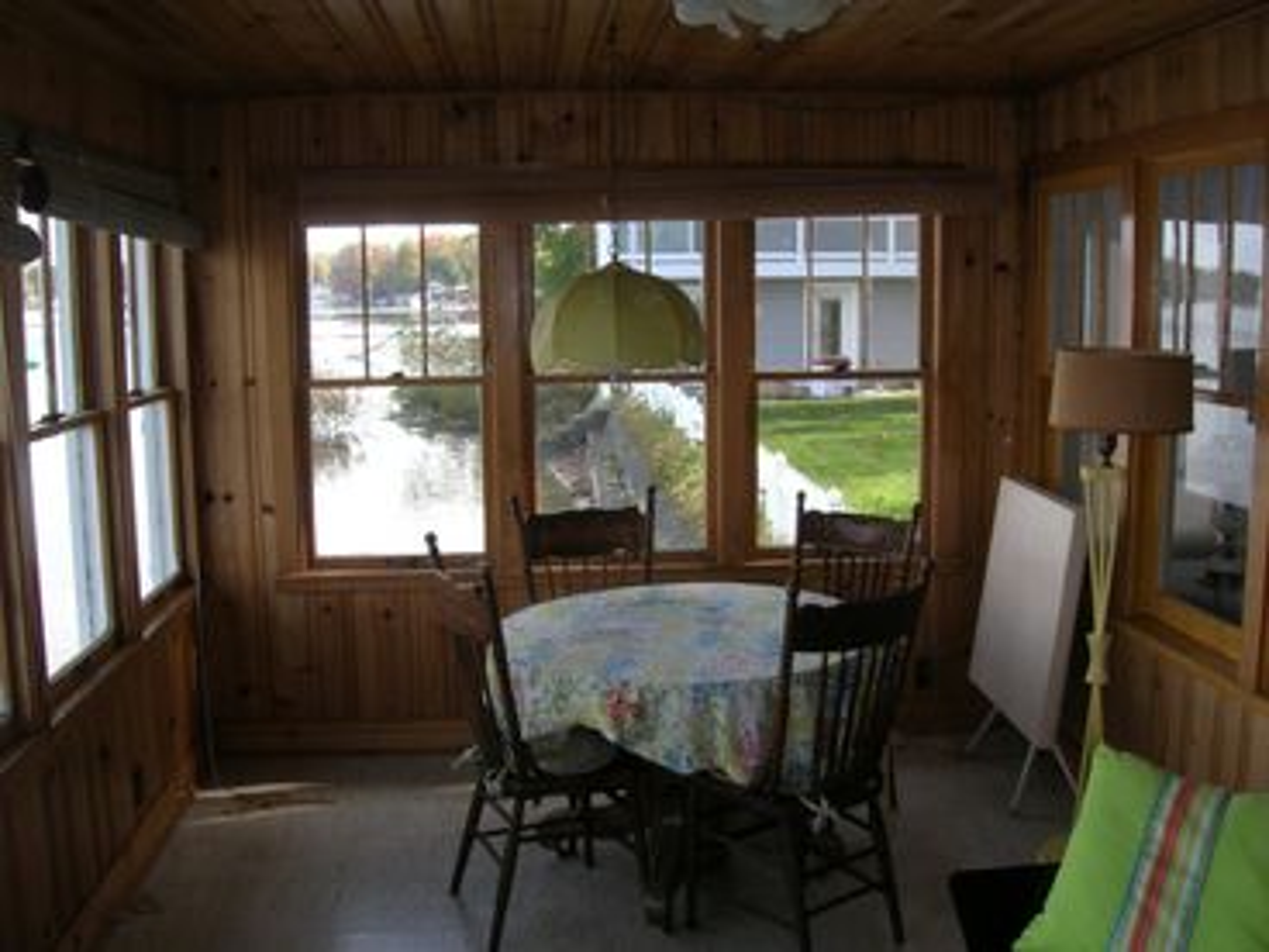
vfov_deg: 41.8
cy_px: 476
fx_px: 1246
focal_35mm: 34
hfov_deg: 54.0
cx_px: 634
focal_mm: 5.7
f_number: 4.9
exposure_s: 1/68
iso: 71
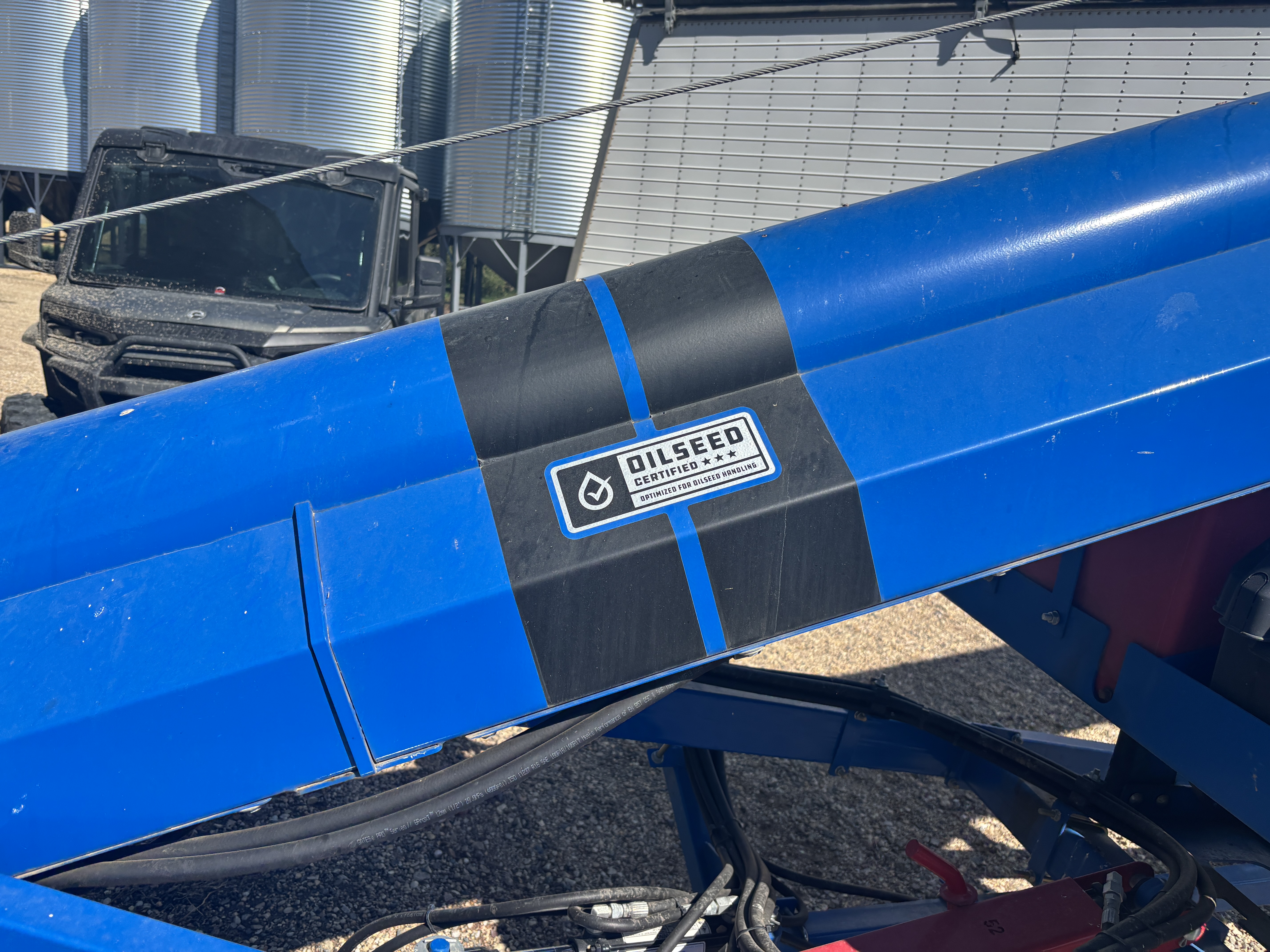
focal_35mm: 26
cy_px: 476
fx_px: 954
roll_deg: -5.6
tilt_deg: -13.6
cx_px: 635
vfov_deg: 53.1
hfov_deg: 67.3
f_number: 1.6
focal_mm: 5.96
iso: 50
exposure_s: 1/2933
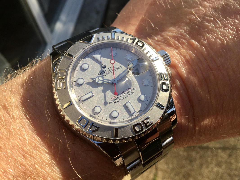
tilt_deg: -55.0
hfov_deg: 58.4
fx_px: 215
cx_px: 120
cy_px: 90
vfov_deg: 45.4
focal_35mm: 31
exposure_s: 1/652
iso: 25
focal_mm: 3.3
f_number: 2.4
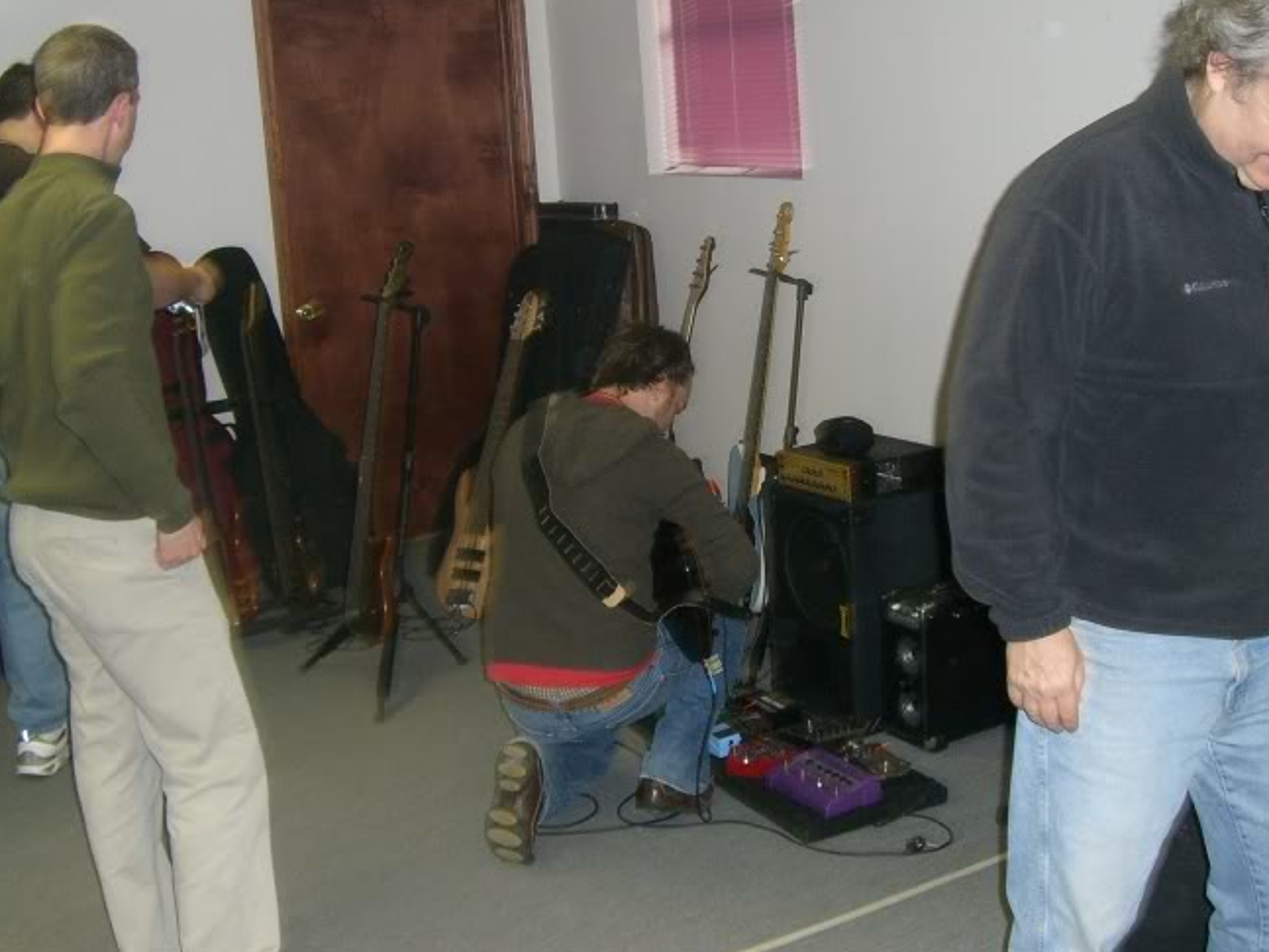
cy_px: 391
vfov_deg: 30.8
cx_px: 573
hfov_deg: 40.4
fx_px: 1723
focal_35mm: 47
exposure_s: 1/60
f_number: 2.7
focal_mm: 6.2
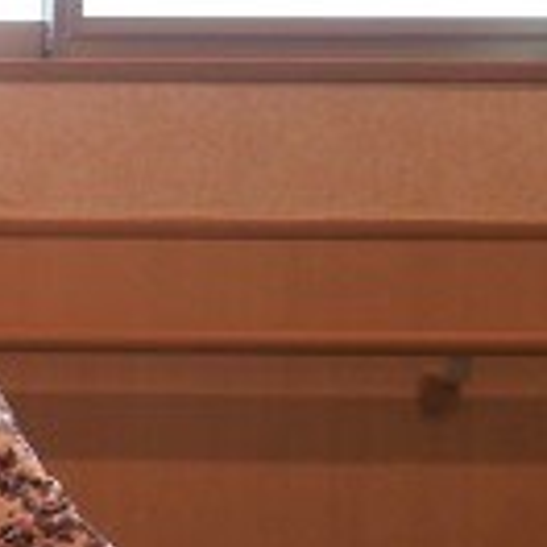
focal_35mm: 74
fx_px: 1323
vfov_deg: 23.3
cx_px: -379
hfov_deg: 19.0
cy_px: 211
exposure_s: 1/60
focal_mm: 4.2
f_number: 3
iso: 125
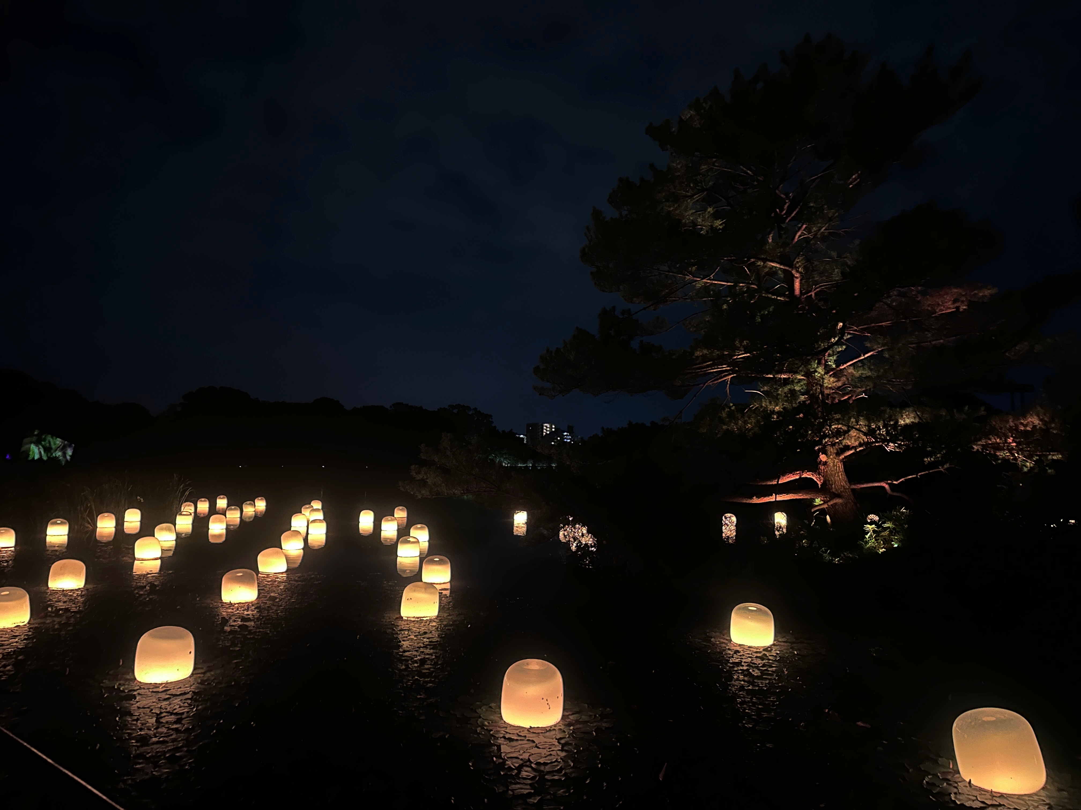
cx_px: 540
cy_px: 405
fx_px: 749
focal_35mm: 24
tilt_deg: +5.9
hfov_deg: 71.6
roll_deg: -1.7
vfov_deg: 56.8
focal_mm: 6.86
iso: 3200
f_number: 1.78
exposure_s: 1/35
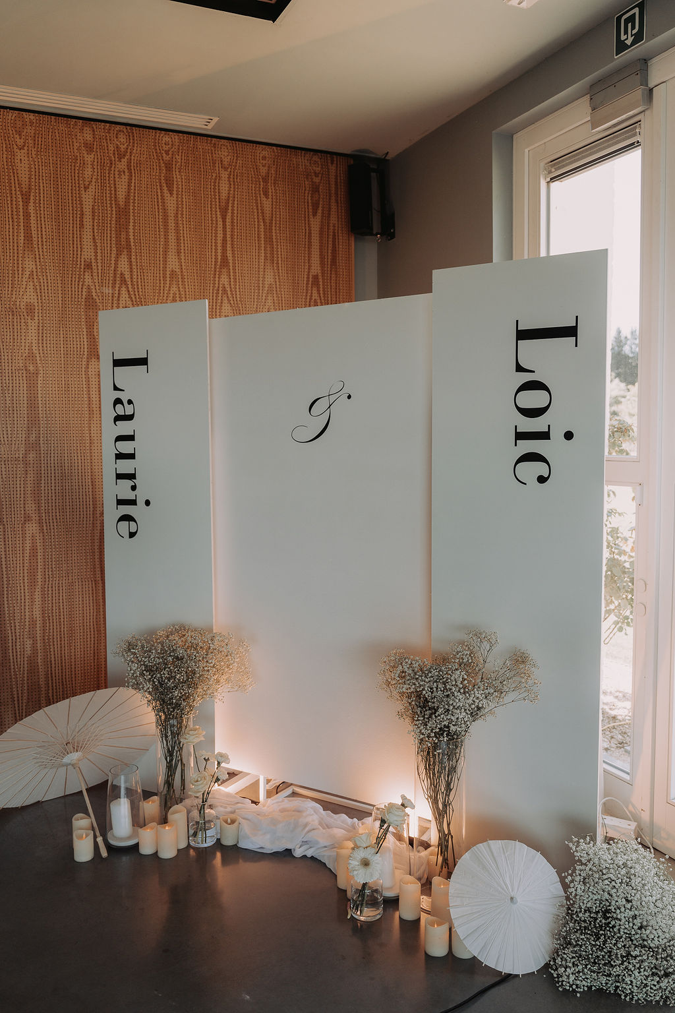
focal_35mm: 30
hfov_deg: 43.6
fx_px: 844
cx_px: 338
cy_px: 506
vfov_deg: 61.9
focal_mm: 30
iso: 320
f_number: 2.8
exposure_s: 1/400
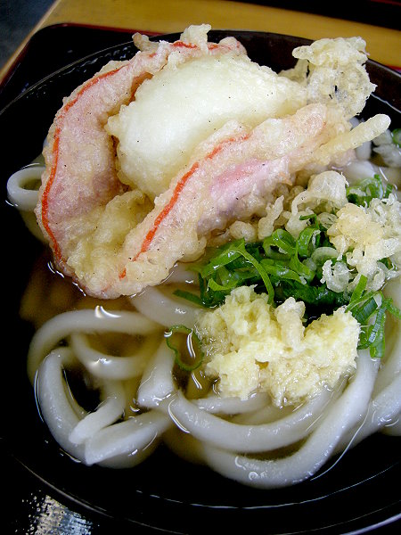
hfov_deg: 40.7
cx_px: 200
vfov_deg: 52.6
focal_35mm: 35
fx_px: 541
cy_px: 268
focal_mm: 7.5
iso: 142
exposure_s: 1/51.6
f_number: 2.7
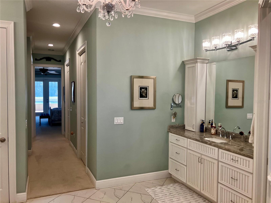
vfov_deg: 49.7
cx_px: 136
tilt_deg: -2.0
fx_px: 219
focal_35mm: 28
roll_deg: +1.0
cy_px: 102
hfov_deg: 63.4
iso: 64
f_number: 1.8
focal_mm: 3.99
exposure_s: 1/120
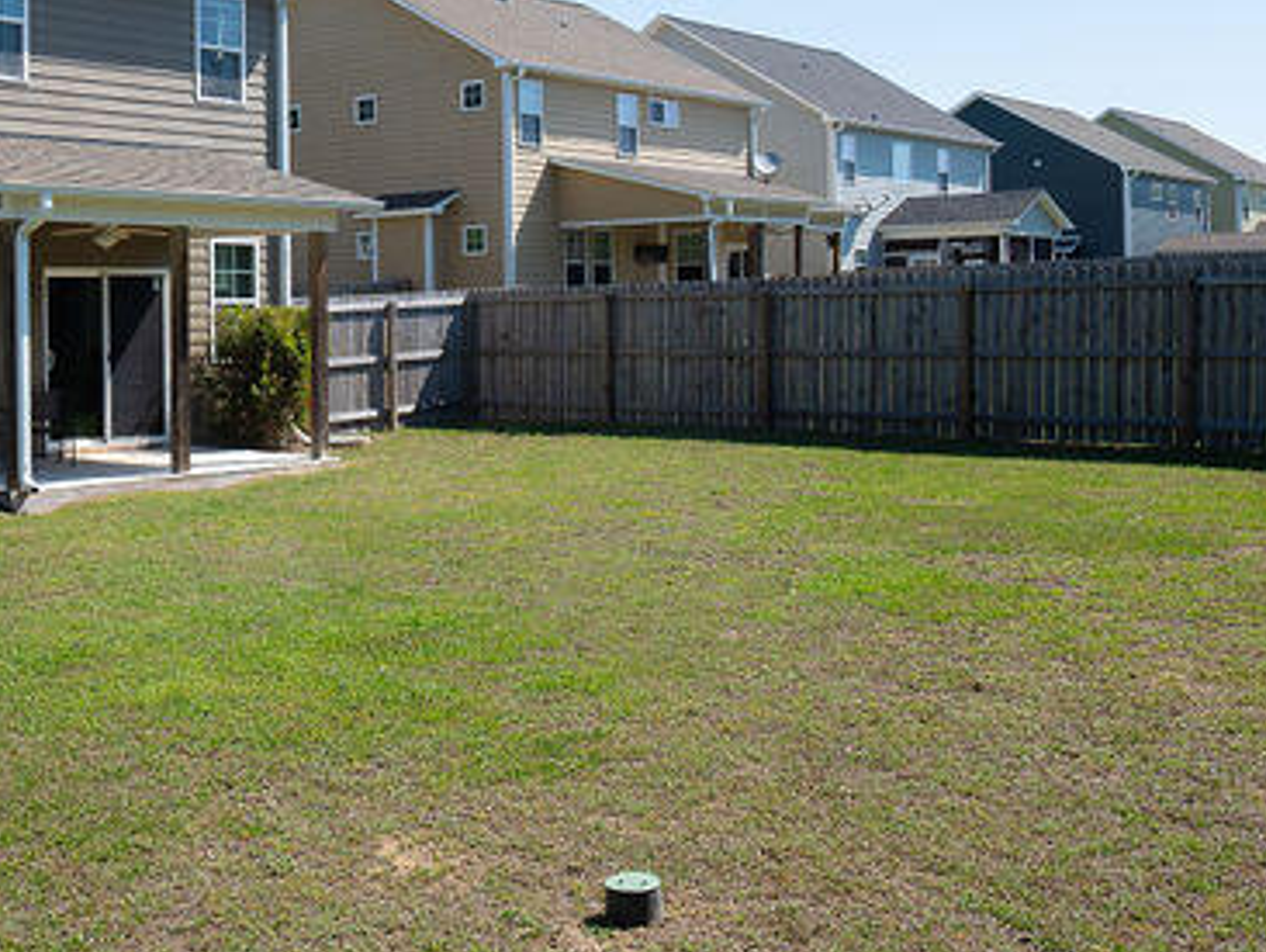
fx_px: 1574
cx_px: 273
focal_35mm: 43
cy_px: 320
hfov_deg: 42.1
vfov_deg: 33.4
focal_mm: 16
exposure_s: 1/500
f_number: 5
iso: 100
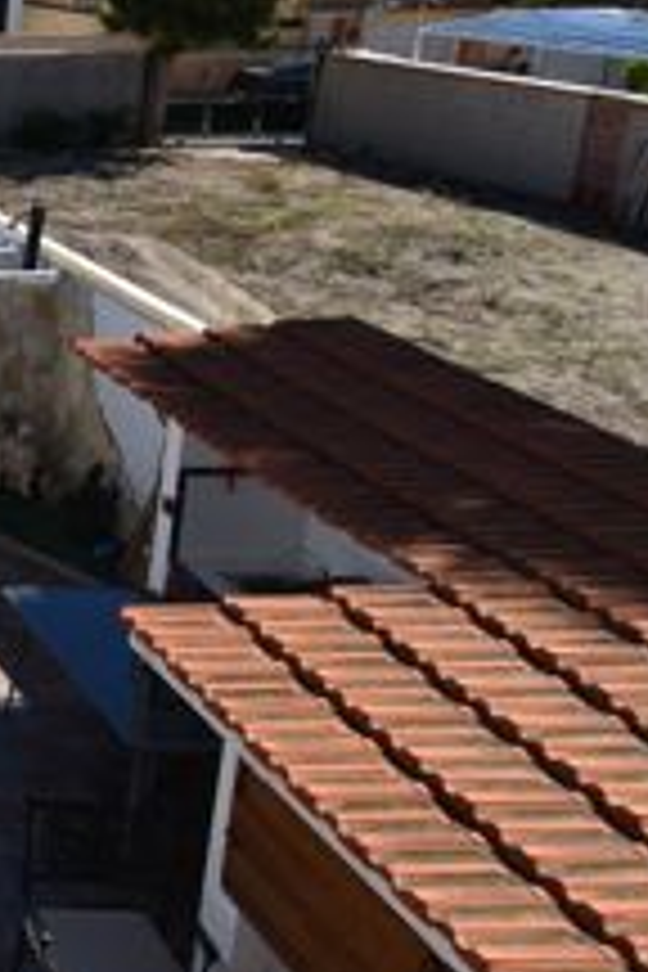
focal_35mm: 49
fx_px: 1323
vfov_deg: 39.7
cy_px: 297
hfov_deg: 19.6
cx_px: -551
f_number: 9
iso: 100
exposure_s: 1/320
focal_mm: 10
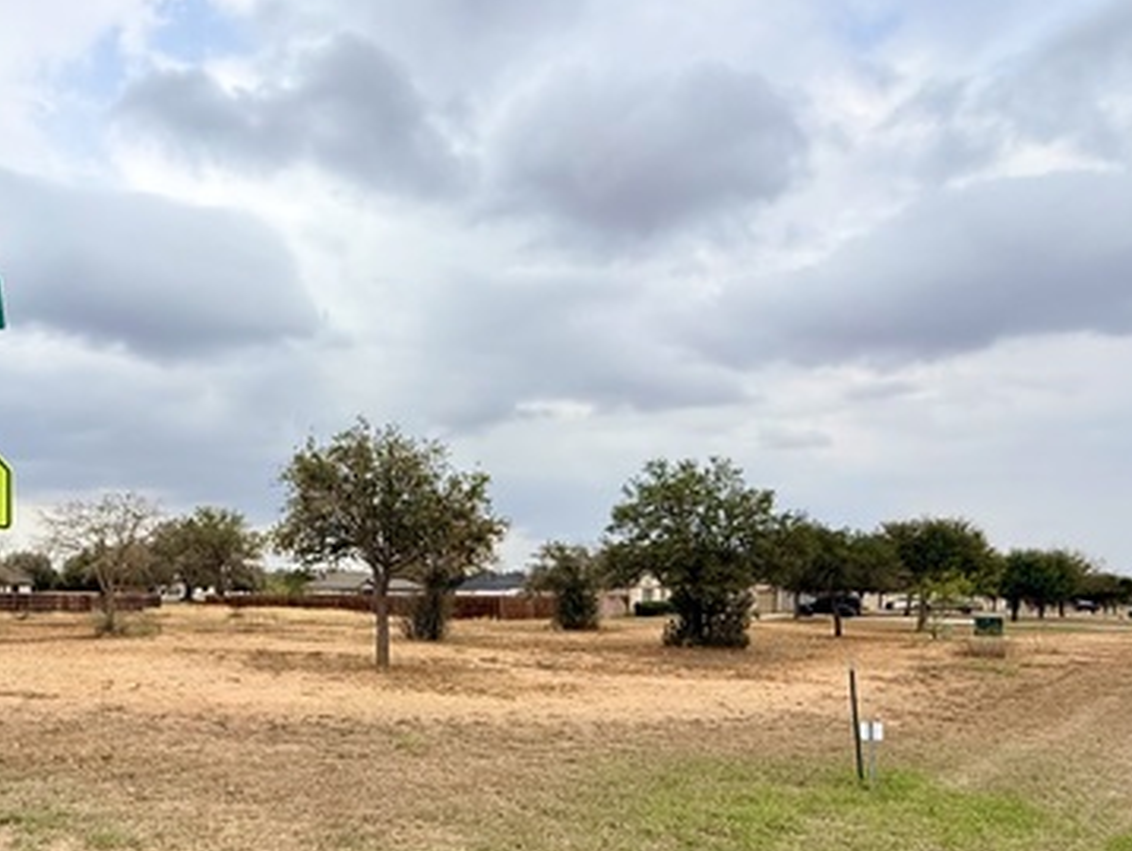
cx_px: 338
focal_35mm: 25
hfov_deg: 66.6
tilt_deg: -3.9
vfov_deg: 52.6
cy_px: 633
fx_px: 818
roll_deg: +0.0
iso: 50
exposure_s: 1/1033
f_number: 2.2
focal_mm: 2.22
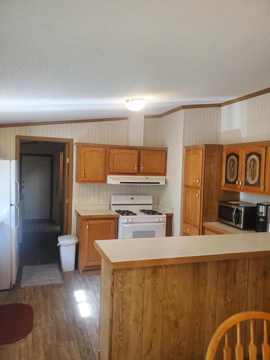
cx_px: 135
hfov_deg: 53.1
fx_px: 270
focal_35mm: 26
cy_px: 180
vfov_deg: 67.3
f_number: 2.4
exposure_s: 1/40
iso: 200
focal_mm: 4.3
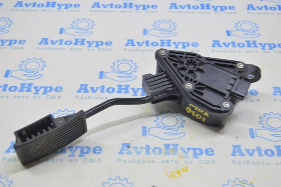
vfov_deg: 23.7
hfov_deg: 35.1
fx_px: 444
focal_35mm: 57
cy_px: 94
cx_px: 140
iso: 400
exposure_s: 1/20
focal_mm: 38
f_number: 5.6
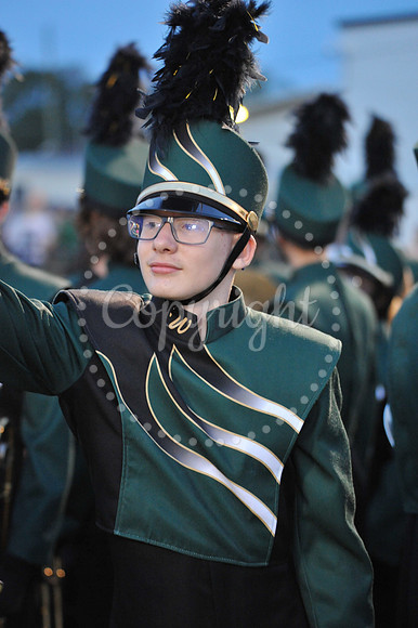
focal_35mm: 150
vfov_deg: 13.7
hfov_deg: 9.1
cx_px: 209
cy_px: 314
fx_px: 2615
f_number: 5.6
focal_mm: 150
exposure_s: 1/125
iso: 4000
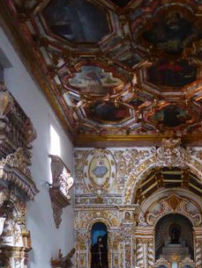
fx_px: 490
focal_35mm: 63
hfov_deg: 22.6
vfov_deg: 26.8
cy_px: 330
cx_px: 187
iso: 500
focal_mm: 4.3
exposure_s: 1/4
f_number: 3.3
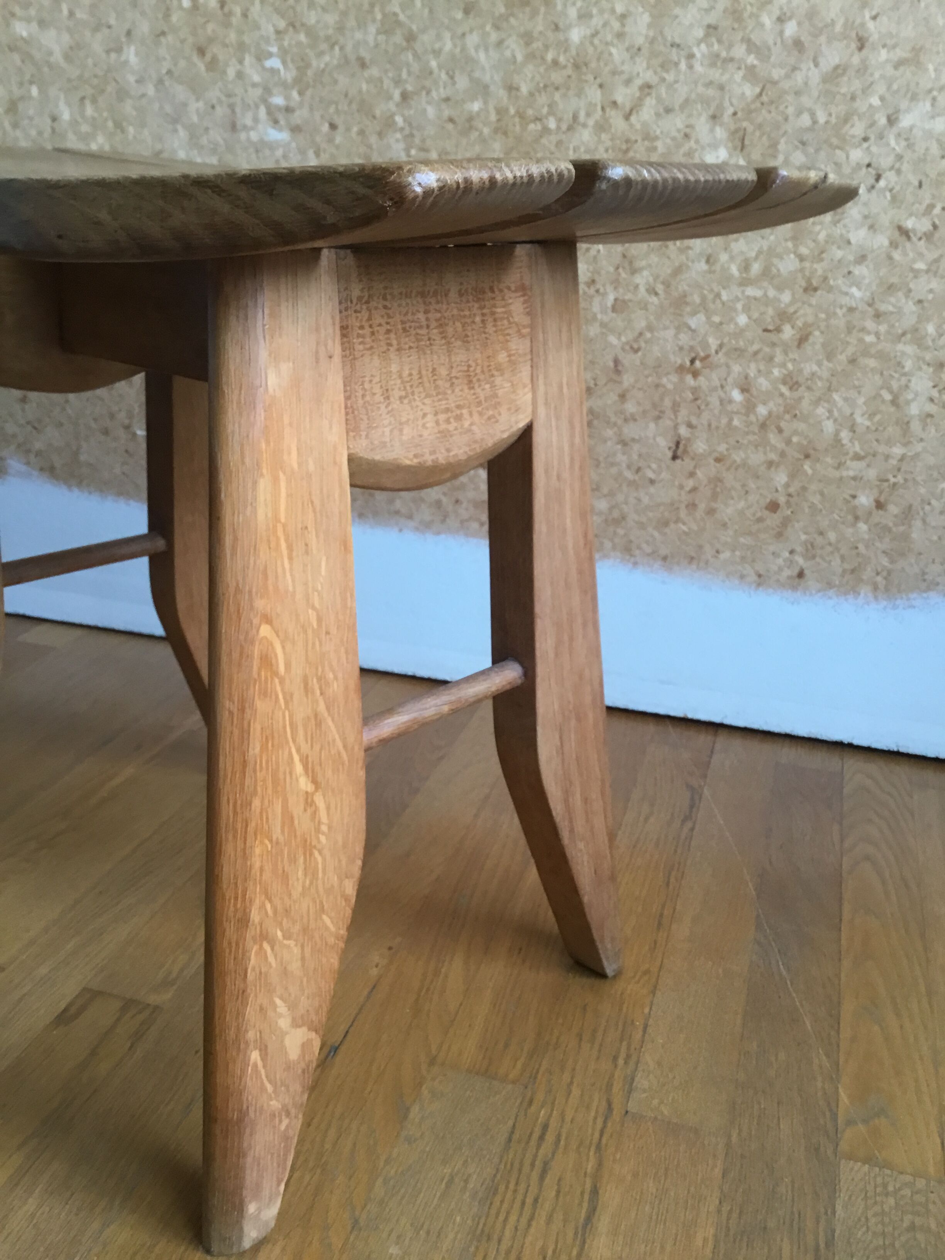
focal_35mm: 31
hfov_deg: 45.4
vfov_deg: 58.4
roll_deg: -2.5
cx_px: 472
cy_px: 630
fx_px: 1128
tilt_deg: -20.5
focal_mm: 3.3
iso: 100
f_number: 2.4
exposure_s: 1/33
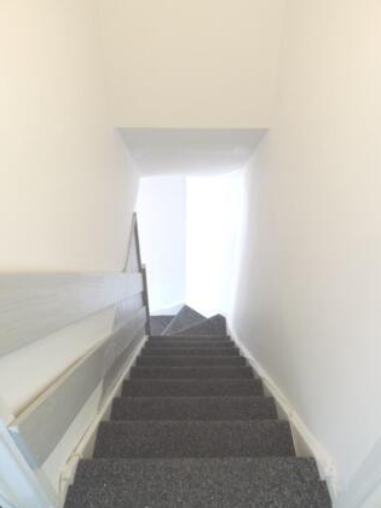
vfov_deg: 69.4
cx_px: 196
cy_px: 253
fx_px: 367
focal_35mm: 25
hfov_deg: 54.9
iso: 220
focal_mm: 4.3
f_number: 3
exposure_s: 1/30
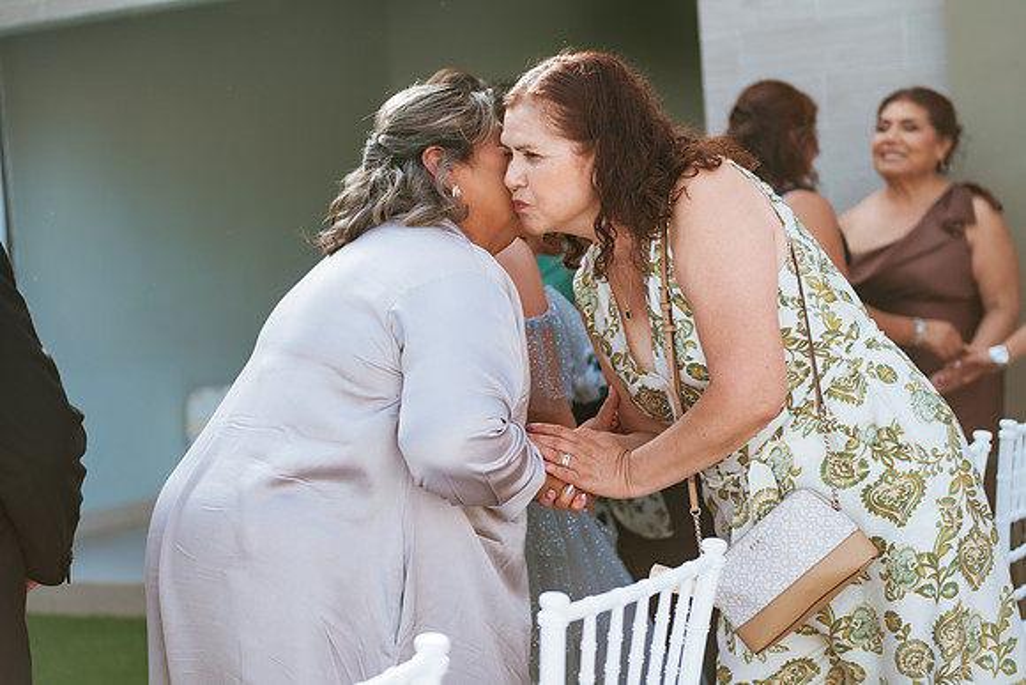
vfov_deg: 20.6
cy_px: 342
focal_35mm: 66
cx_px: 513
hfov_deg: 30.5
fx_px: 1881
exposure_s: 1/800
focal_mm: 66
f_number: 2.8
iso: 100
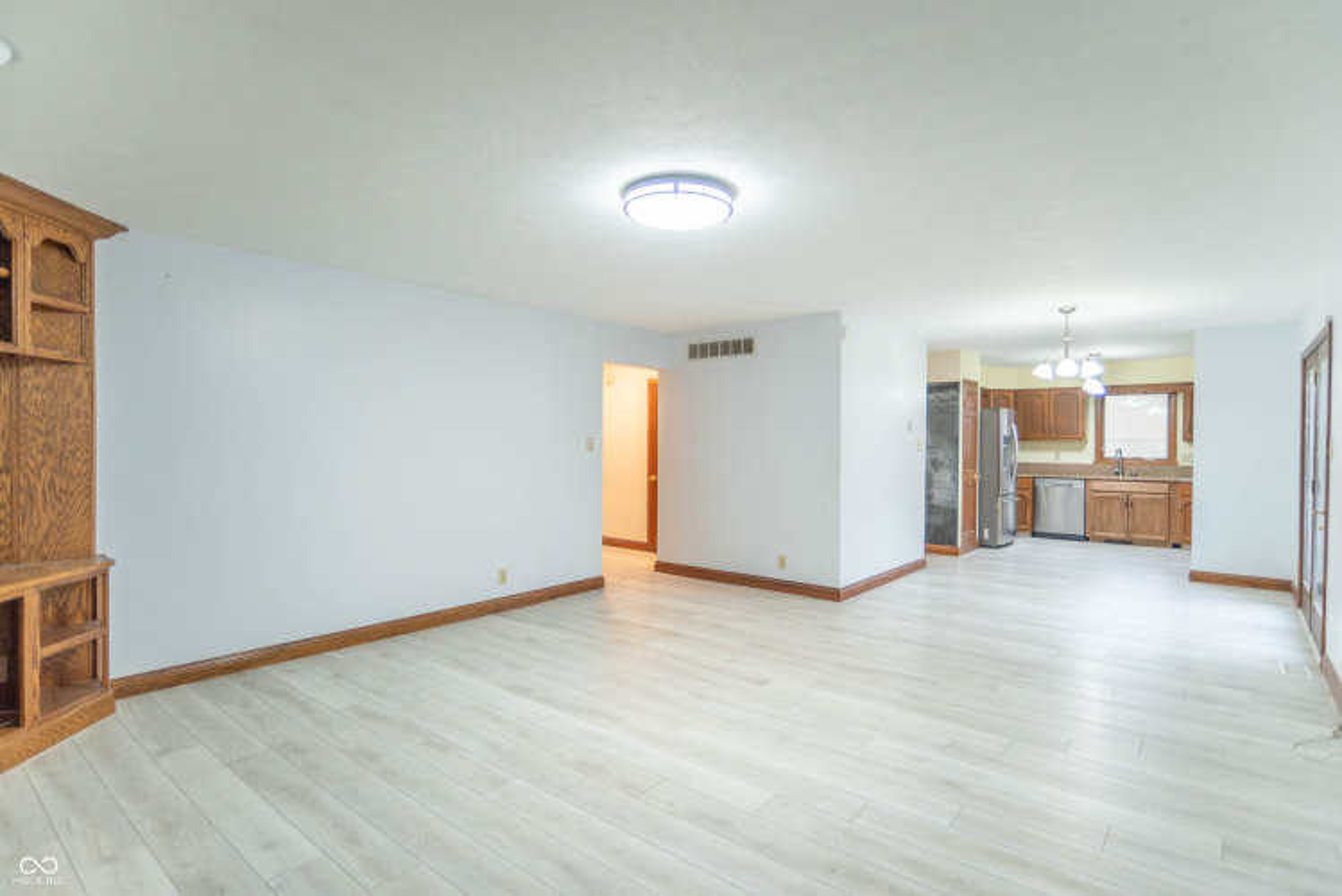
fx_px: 671
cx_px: 671
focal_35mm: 18
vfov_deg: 67.4
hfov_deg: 90.0
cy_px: 448
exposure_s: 1/50
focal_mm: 18
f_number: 3.5
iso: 400
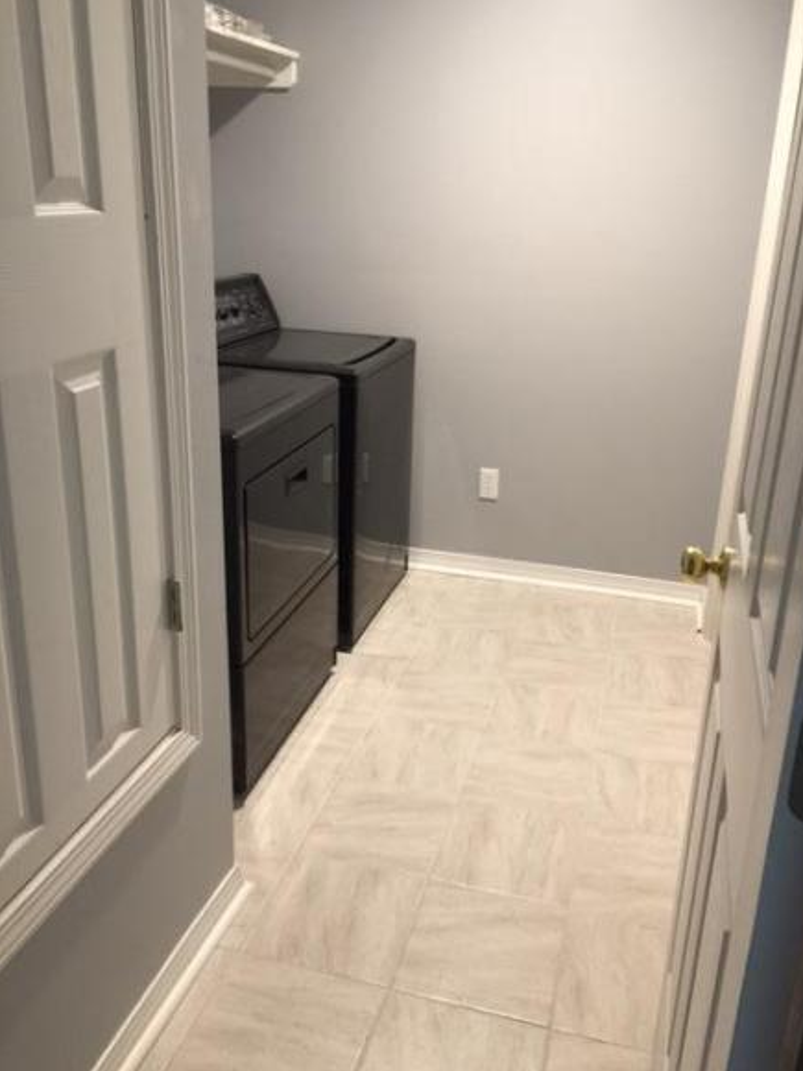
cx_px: 412
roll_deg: -2.3
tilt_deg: -19.8
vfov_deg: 60.0
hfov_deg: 46.8
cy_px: 519
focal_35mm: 30
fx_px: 928
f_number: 2.2
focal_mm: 4.15
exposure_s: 1/15
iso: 80
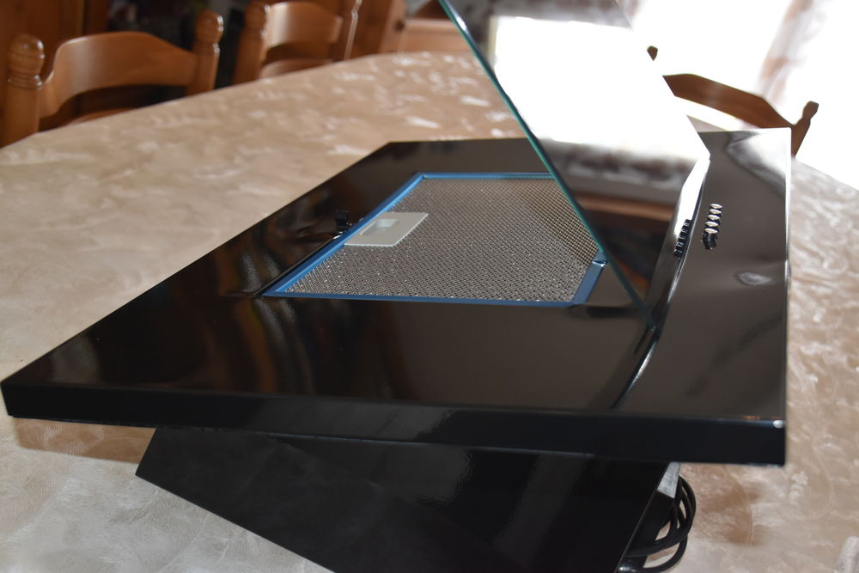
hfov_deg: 47.9
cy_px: 286
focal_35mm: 40
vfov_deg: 33.0
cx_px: 430
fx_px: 966
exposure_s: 1/60
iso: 1000
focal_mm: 27
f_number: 4
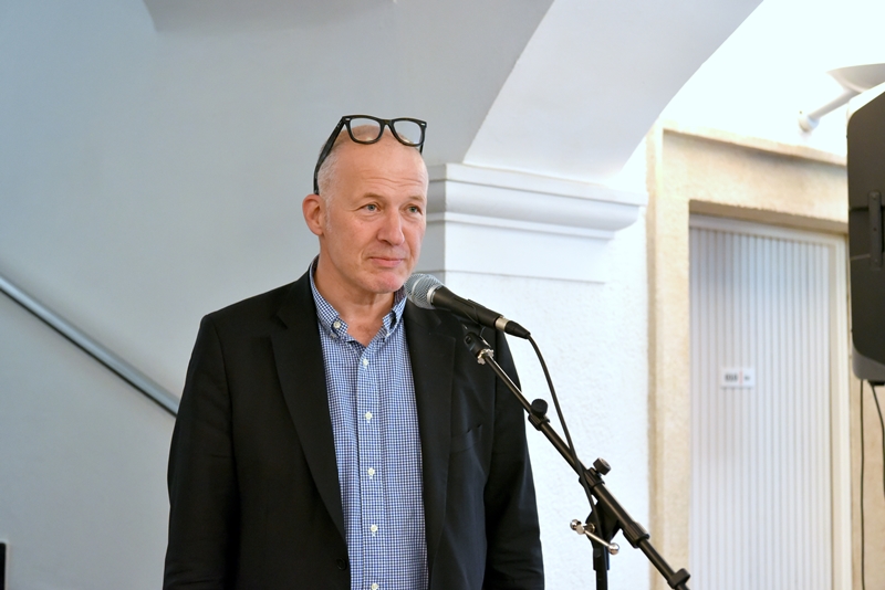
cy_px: 295
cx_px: 442
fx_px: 1598
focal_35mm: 65
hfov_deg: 30.9
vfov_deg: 20.9
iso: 4000
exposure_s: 1/80
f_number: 4.5
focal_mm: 65
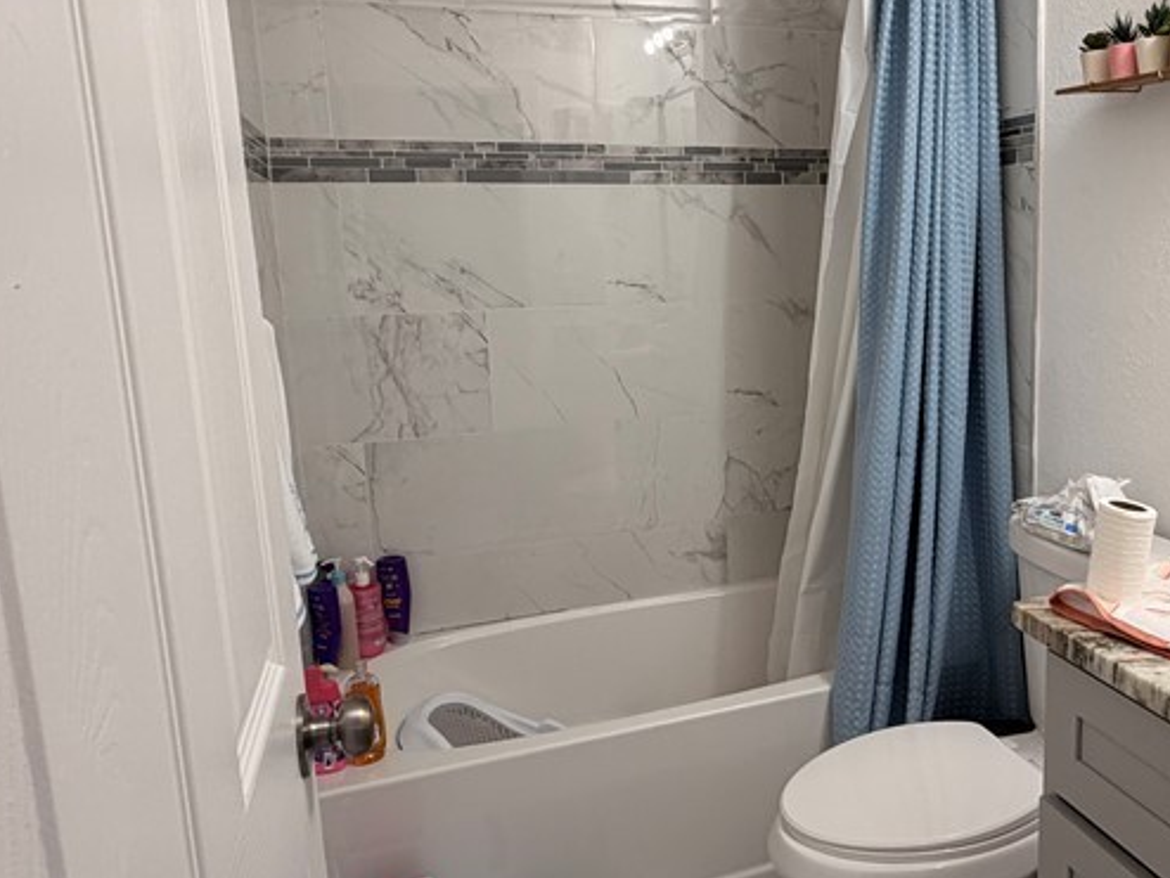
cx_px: 801
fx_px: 981
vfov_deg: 48.2
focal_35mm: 29
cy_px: 405
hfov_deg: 59.9
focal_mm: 2.22
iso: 125
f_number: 2.2
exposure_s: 1/120
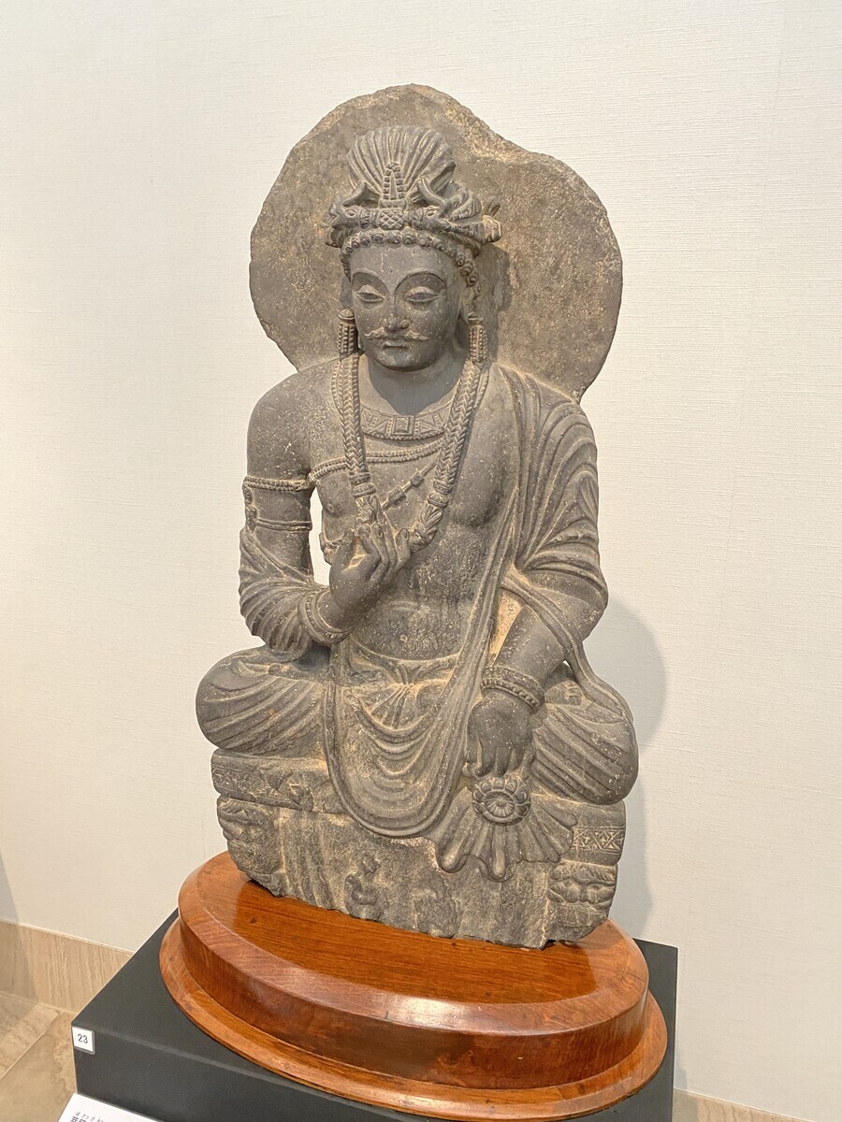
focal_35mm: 26
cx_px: 421
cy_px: 561
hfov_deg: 53.1
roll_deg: -0.8
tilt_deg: -14.5
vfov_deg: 67.3
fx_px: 843
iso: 320
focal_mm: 4.25
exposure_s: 1/60
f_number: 1.8
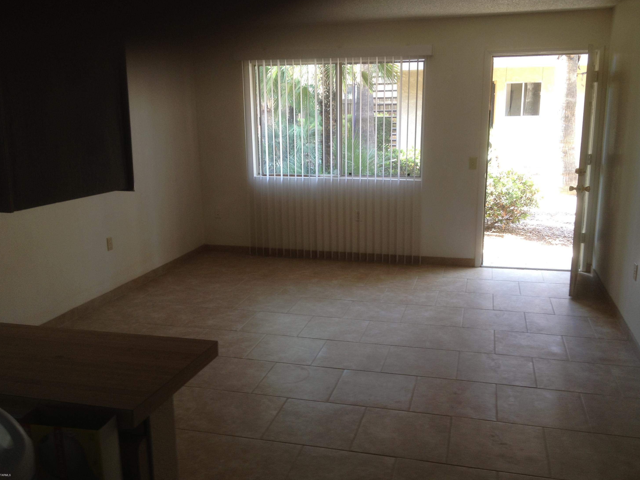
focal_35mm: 36
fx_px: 666
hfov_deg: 51.4
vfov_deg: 39.7
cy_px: 244
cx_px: 319
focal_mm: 4.28
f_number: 2.4
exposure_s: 1/40
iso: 50
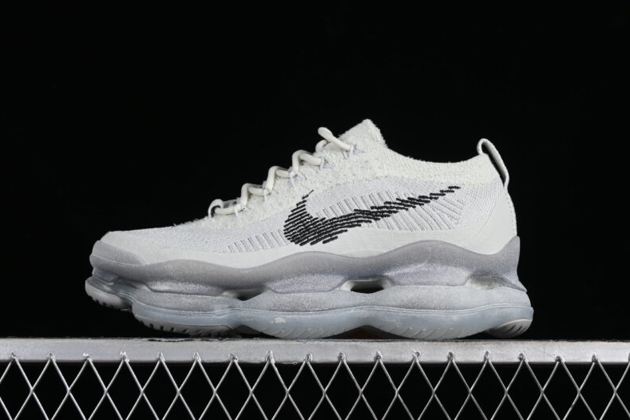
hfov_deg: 26.7
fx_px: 1330
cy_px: 210
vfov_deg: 17.9
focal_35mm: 76
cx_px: 318
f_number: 8
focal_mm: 50
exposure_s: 1/80
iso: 160
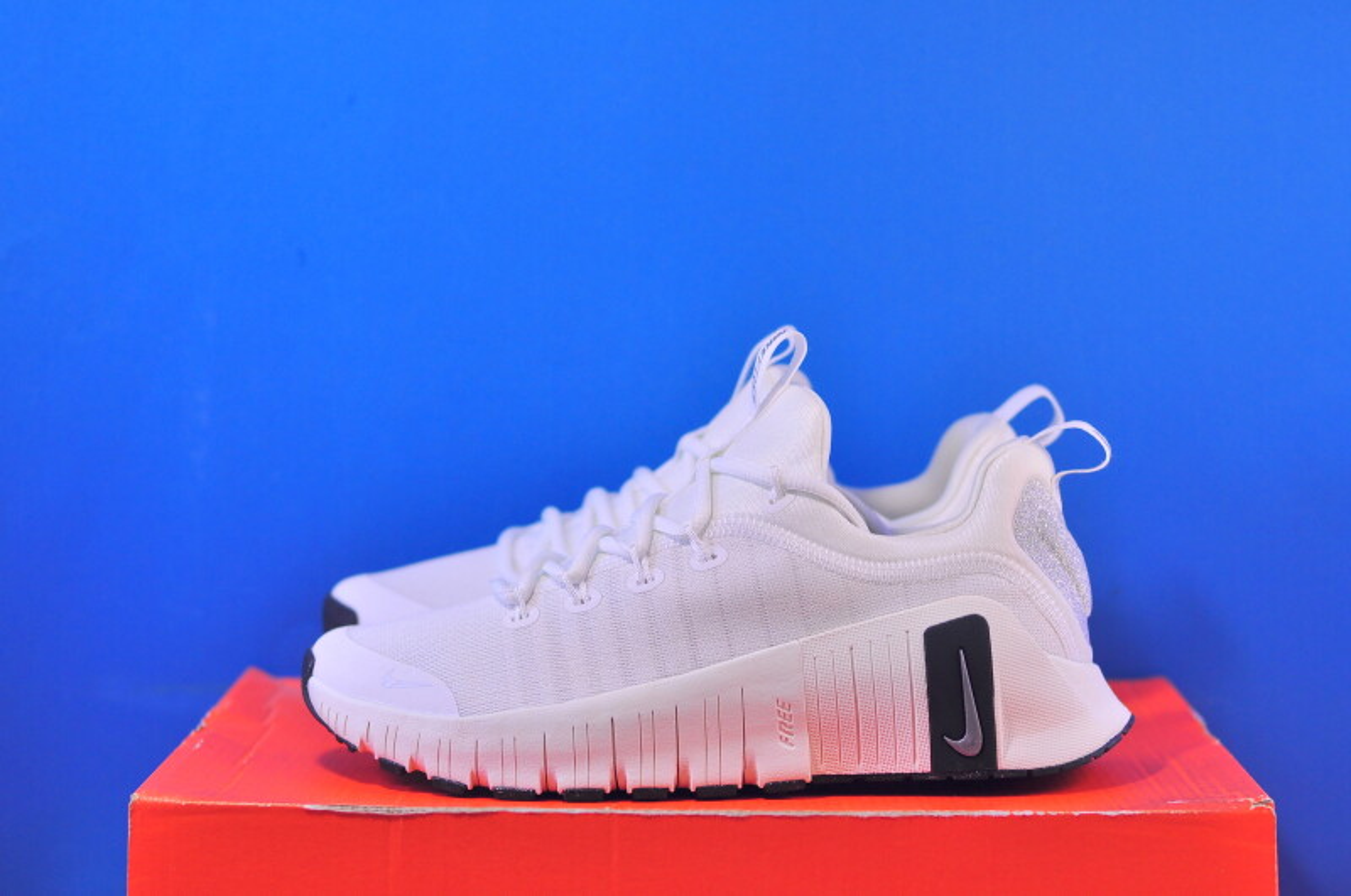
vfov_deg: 18.1
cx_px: 676
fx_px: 2811
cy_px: 448
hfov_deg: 27.0
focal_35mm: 75
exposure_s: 1/250
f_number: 3.2
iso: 250
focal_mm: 50
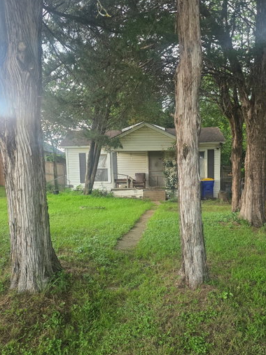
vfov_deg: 57.9
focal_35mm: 31
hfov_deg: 45.3
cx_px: 150
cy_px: 212
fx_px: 318
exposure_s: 1/180
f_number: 1.7
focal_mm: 6.25
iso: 200
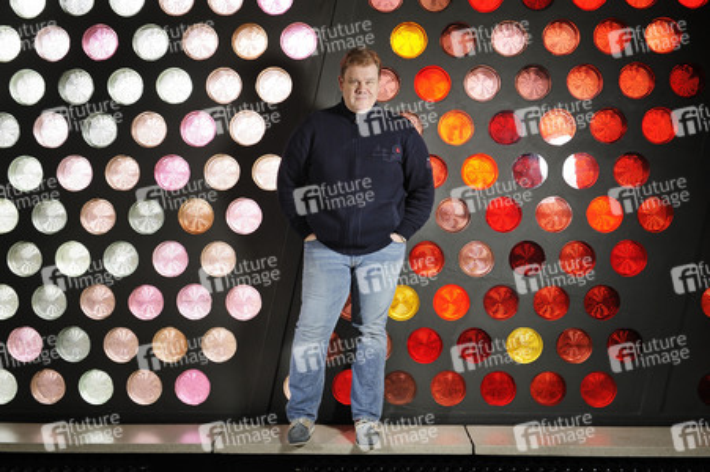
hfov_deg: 58.8
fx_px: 631
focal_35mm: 32
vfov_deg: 41.1
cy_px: 236
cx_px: 355
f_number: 4
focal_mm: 32
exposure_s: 1/100
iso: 400
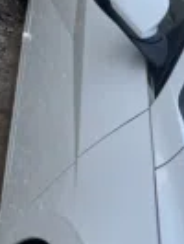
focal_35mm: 75
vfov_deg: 25.9
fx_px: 531
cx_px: 131
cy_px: 143
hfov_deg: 19.6
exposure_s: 1/656
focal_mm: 5.1
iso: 32
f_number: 1.6
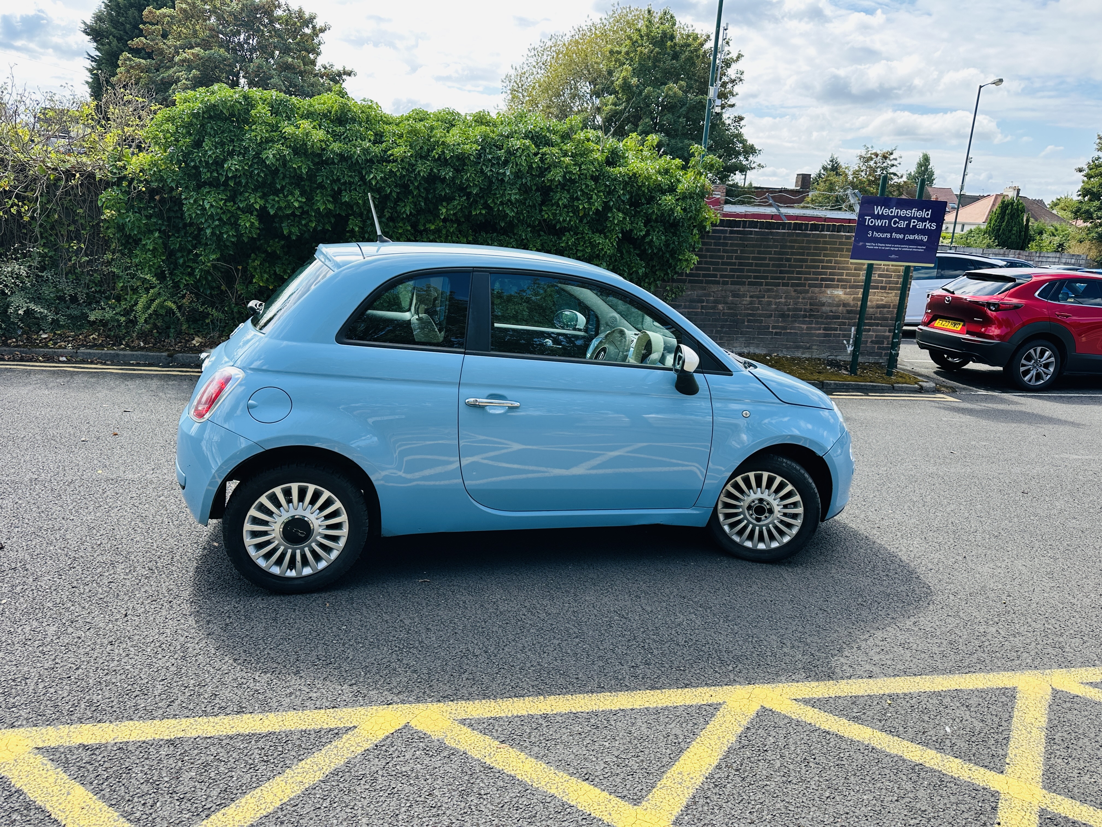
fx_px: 764
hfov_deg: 71.6
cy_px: 414
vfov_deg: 56.8
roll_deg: -4.9
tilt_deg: -10.5
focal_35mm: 24
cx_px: 551
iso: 80
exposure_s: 1/1212
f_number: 1.78
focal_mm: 6.86
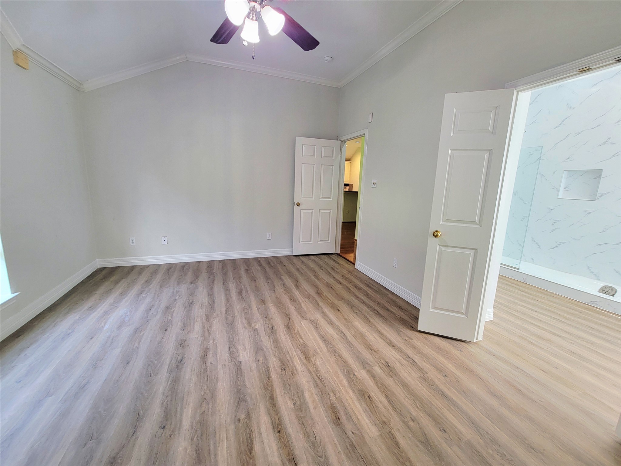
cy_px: 233
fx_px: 233
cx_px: 310
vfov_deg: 89.9
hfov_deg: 106.2
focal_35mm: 13
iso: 50
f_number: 2.2
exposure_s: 1/20
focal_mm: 2.2
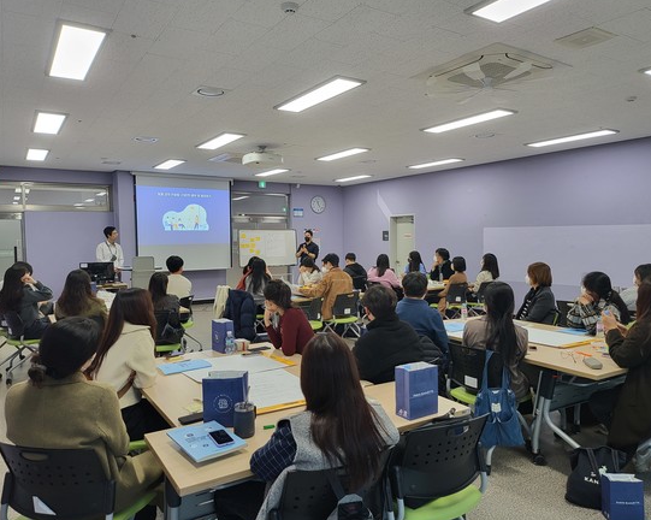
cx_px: 337
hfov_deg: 66.0
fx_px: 501
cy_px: 264
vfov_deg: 54.9
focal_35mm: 26
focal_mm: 5
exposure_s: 1/120
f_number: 1.8
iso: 125
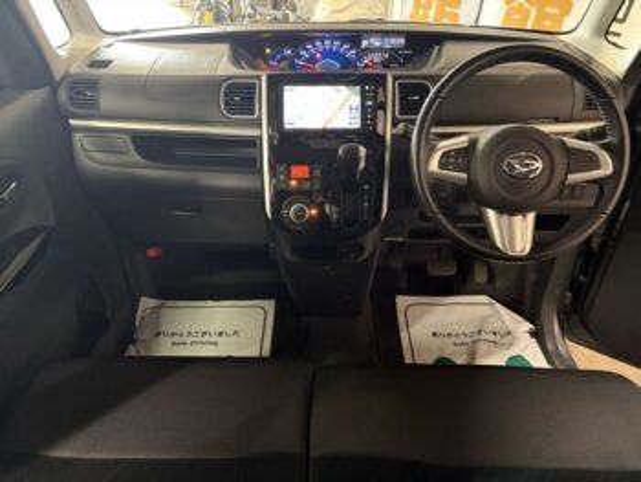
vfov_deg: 53.1
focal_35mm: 26
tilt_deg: -35.4
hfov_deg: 67.3
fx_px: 482
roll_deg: -0.2
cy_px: 241
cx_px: 320
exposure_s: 1/25
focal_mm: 5.96
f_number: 1.6
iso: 640
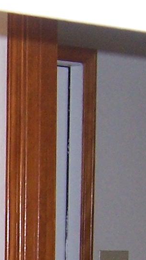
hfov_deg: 6.3
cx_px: -175
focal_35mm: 187
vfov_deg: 11.1
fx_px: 1287
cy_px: 367
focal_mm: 6
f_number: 3
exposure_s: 1/60
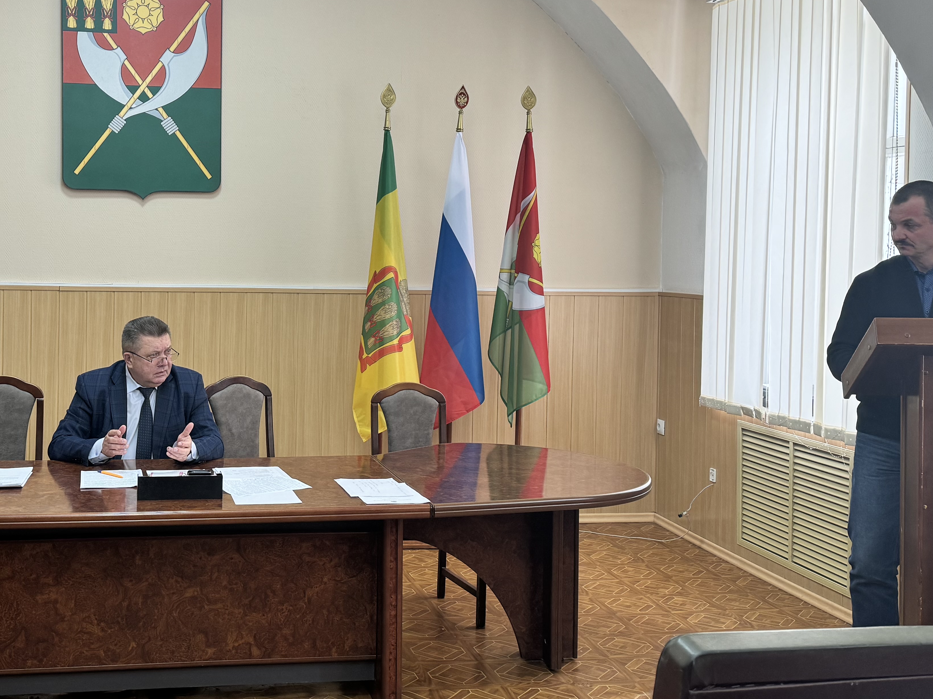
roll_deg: -1.2
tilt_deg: -1.2
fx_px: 1132
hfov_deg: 44.0
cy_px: 293
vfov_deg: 34.3
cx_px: 294
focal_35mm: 42
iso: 125
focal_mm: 6.86
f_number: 1.78
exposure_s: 1/100
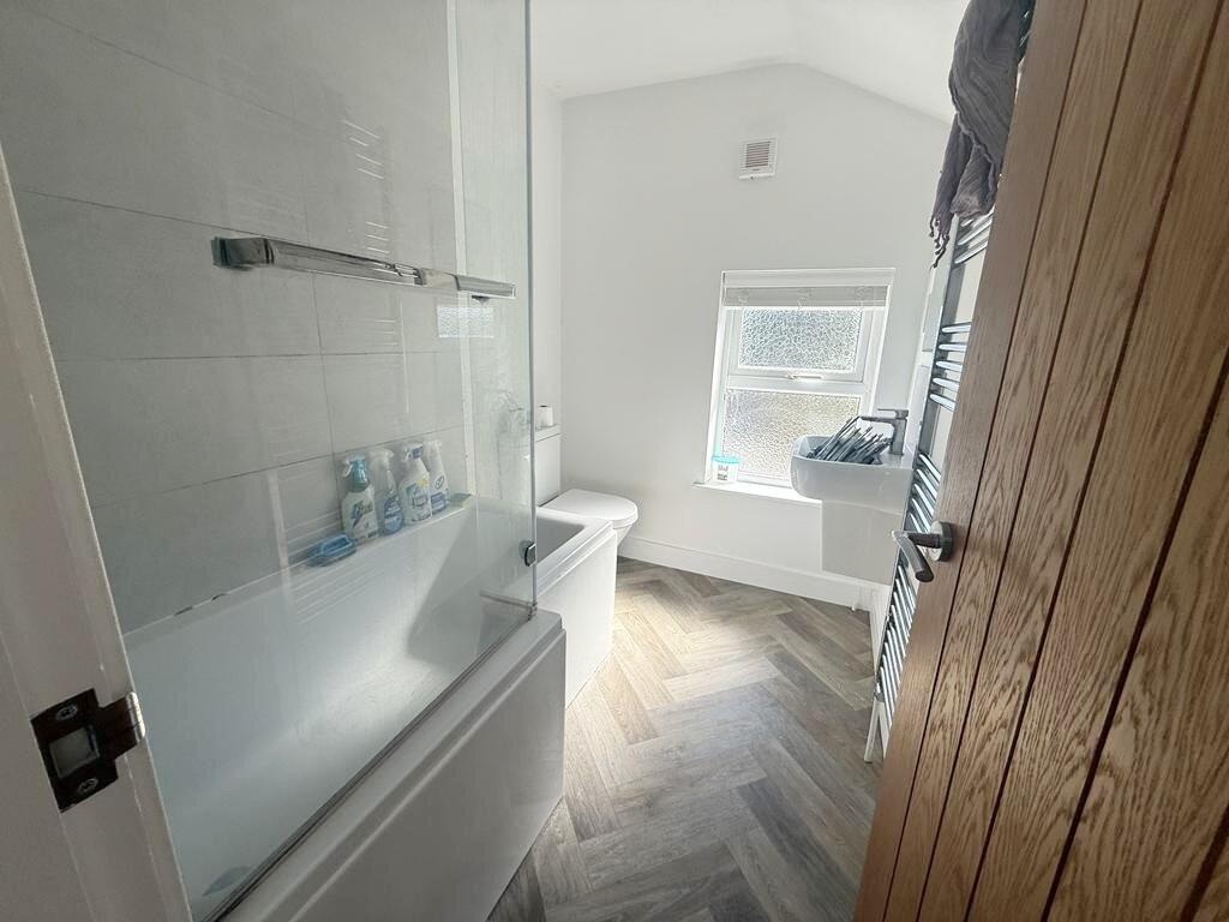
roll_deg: -1.0
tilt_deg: -16.0
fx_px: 497
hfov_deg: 102.1
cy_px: 461
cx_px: 614
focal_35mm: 14
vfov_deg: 85.7
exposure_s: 1/388
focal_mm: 2.22
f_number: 2.2
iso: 64
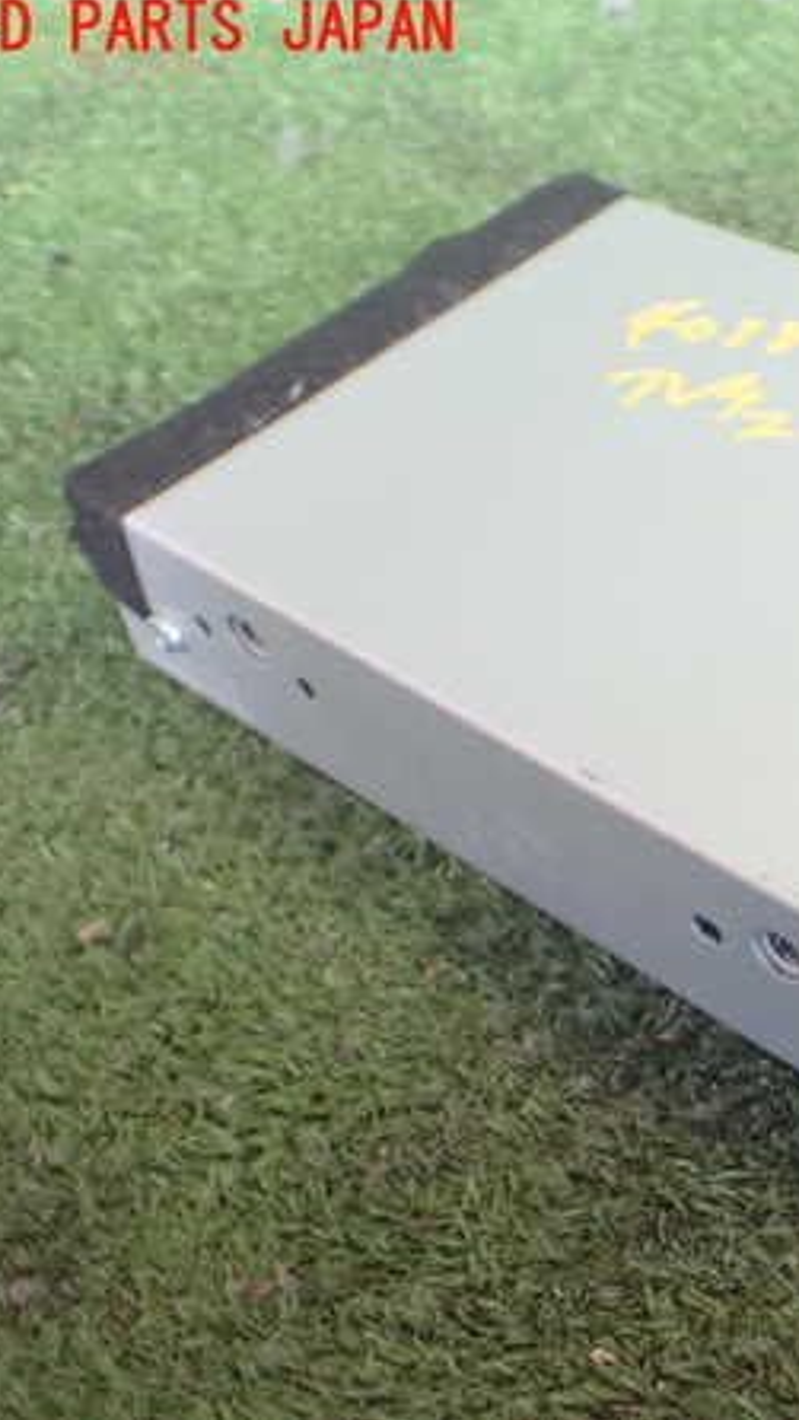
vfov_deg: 46.4
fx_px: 1657
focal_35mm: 44
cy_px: 707
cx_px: 831
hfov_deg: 25.5
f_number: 2.3
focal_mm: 5.4
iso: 800
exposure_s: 1/80
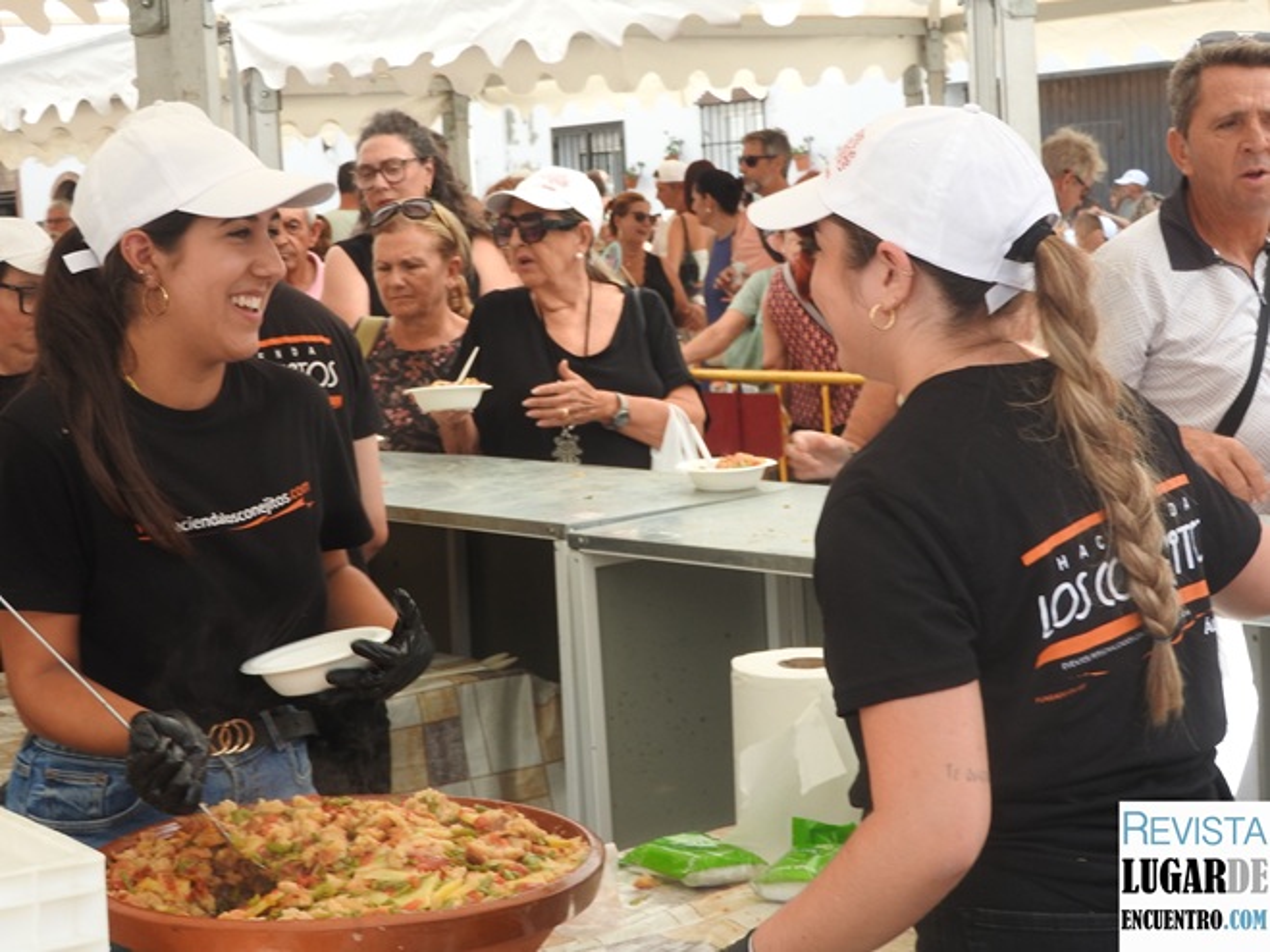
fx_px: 2568
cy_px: 476
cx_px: 635
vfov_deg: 21.0
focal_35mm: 70
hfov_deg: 27.8
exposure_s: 1/200
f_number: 4.5
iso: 100
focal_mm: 12.5
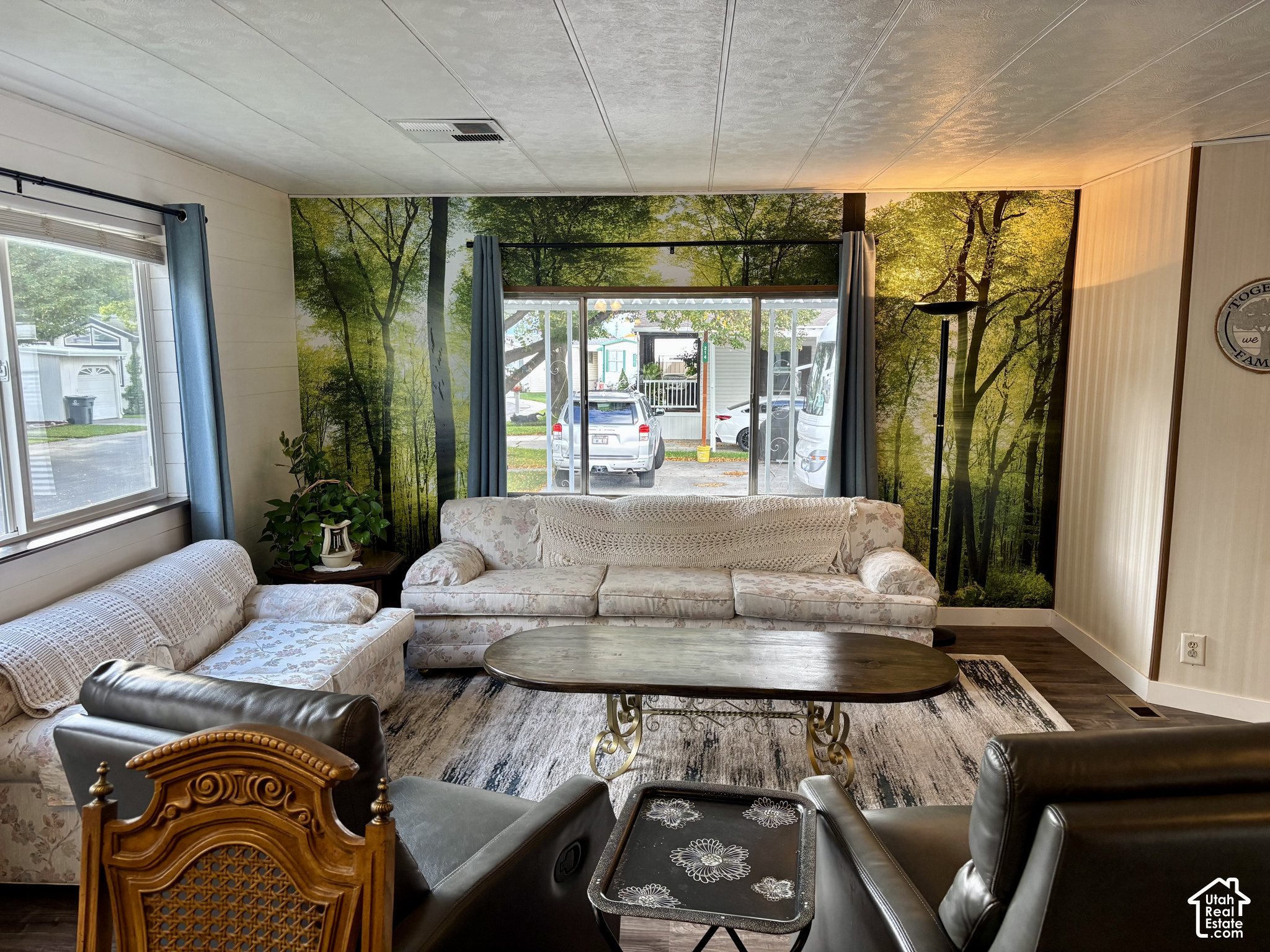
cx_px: 635
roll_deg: -0.4
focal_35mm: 26
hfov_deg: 67.3
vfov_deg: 53.1
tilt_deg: -8.3
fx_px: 954
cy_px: 476
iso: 100
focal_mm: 5.96
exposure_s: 1/120
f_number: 1.6
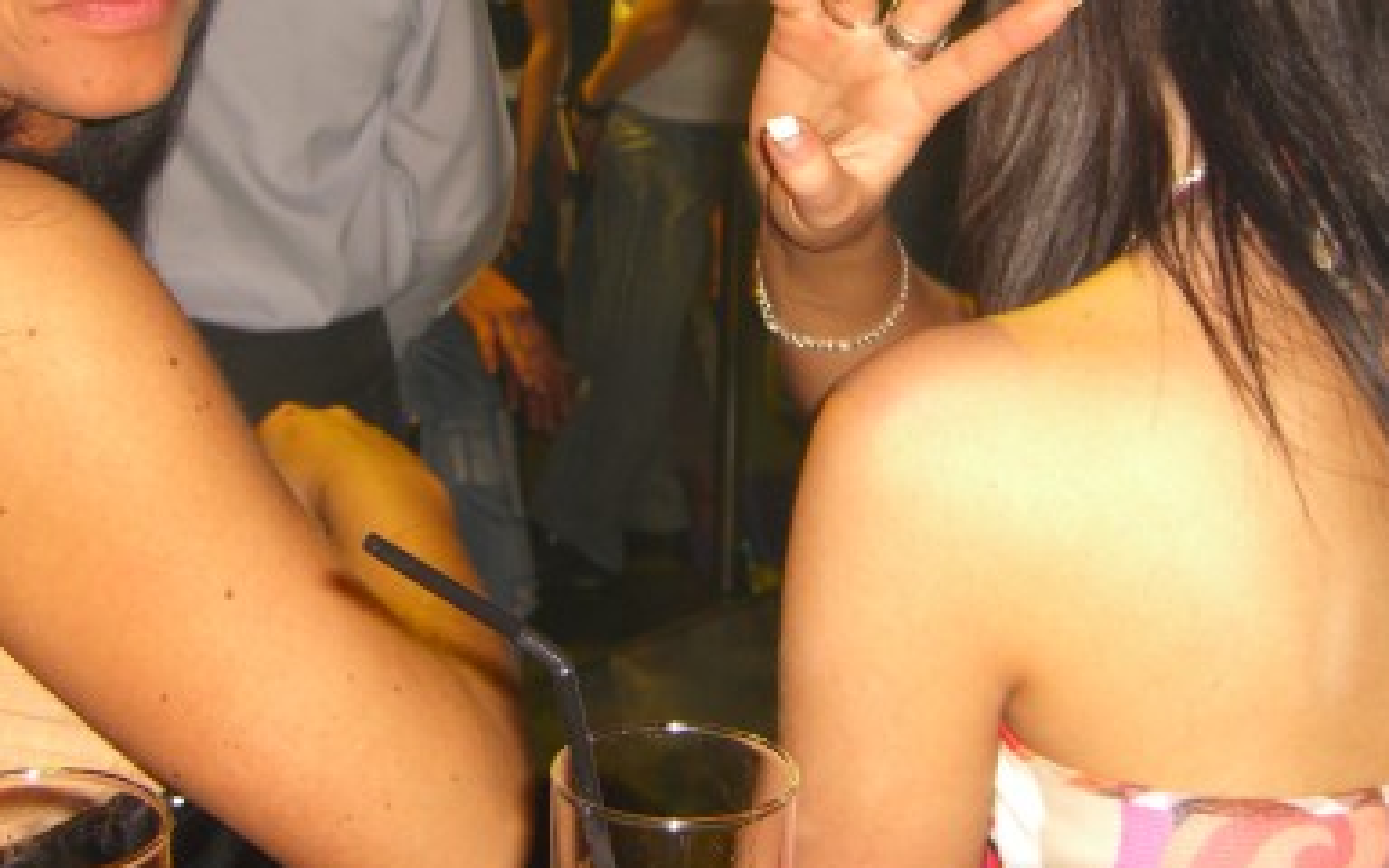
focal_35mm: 63
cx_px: 752
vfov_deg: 20.3
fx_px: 2385
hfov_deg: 32.5
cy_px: 116
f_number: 2.8
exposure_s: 1/60
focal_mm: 7.9
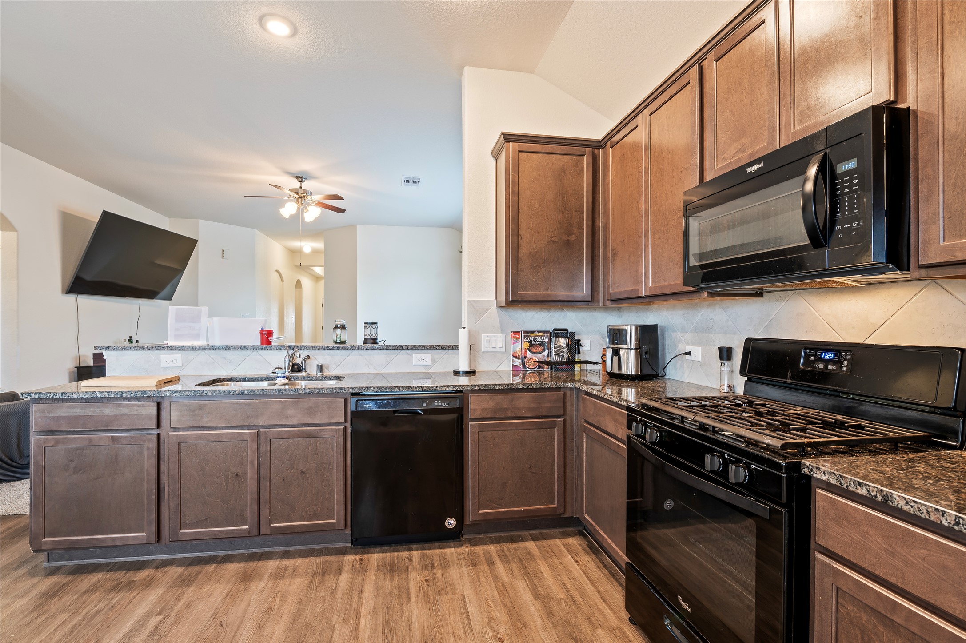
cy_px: 322
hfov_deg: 96.8
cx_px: 483
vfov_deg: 73.7
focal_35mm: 16
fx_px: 429
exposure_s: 1
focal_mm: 16
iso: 125
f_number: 6.3
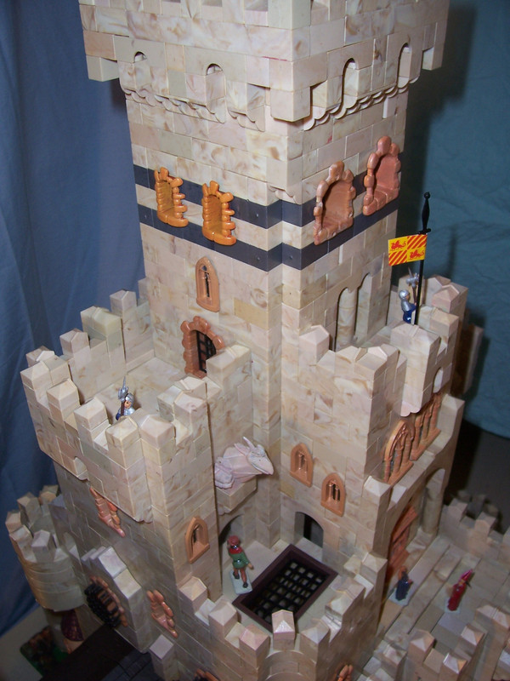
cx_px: 255
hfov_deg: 41.8
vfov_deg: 54.0
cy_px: 340
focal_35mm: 34
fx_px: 668
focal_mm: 5.6
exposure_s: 1/60
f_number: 2.7
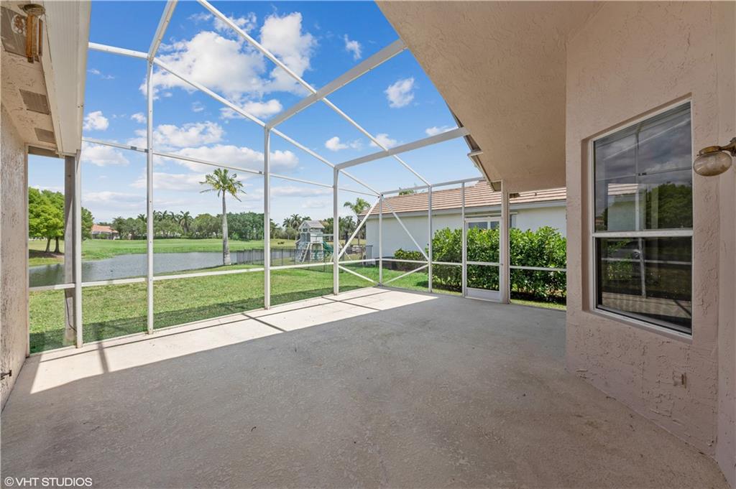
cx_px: 368
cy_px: 244
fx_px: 266
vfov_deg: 85.3
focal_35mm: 13
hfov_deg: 108.4
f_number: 11
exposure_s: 1/100
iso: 100
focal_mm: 13
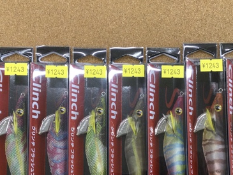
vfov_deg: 28.0
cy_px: 140
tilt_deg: -84.7
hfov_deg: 37.5
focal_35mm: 51
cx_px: 109
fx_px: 343
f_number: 2.4
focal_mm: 3.3
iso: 32
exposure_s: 1/30
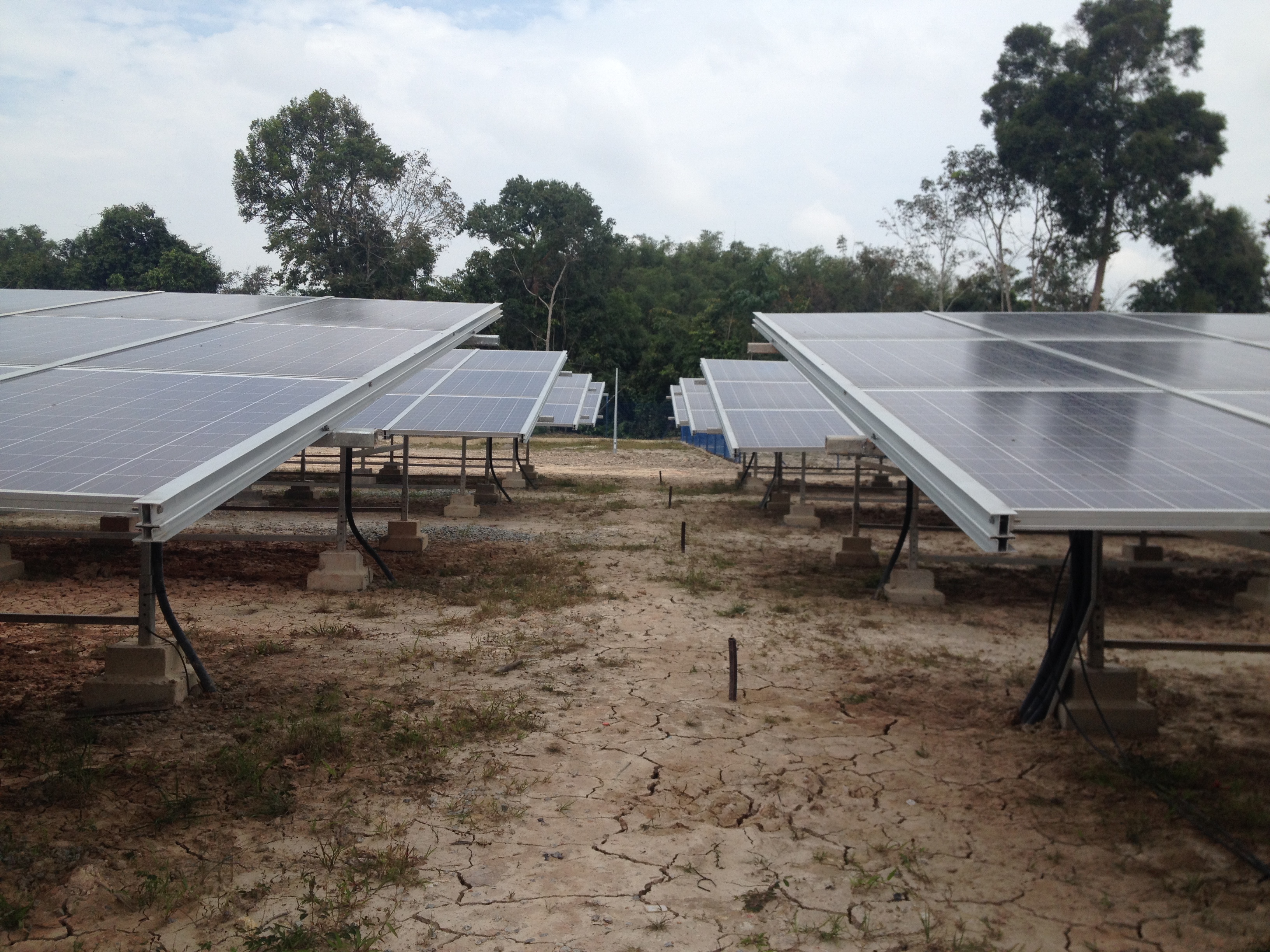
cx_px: 635
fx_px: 1284
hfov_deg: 52.6
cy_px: 476
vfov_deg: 40.7
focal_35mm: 35
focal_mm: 4.28
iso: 50
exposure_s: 1/1972
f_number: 2.4
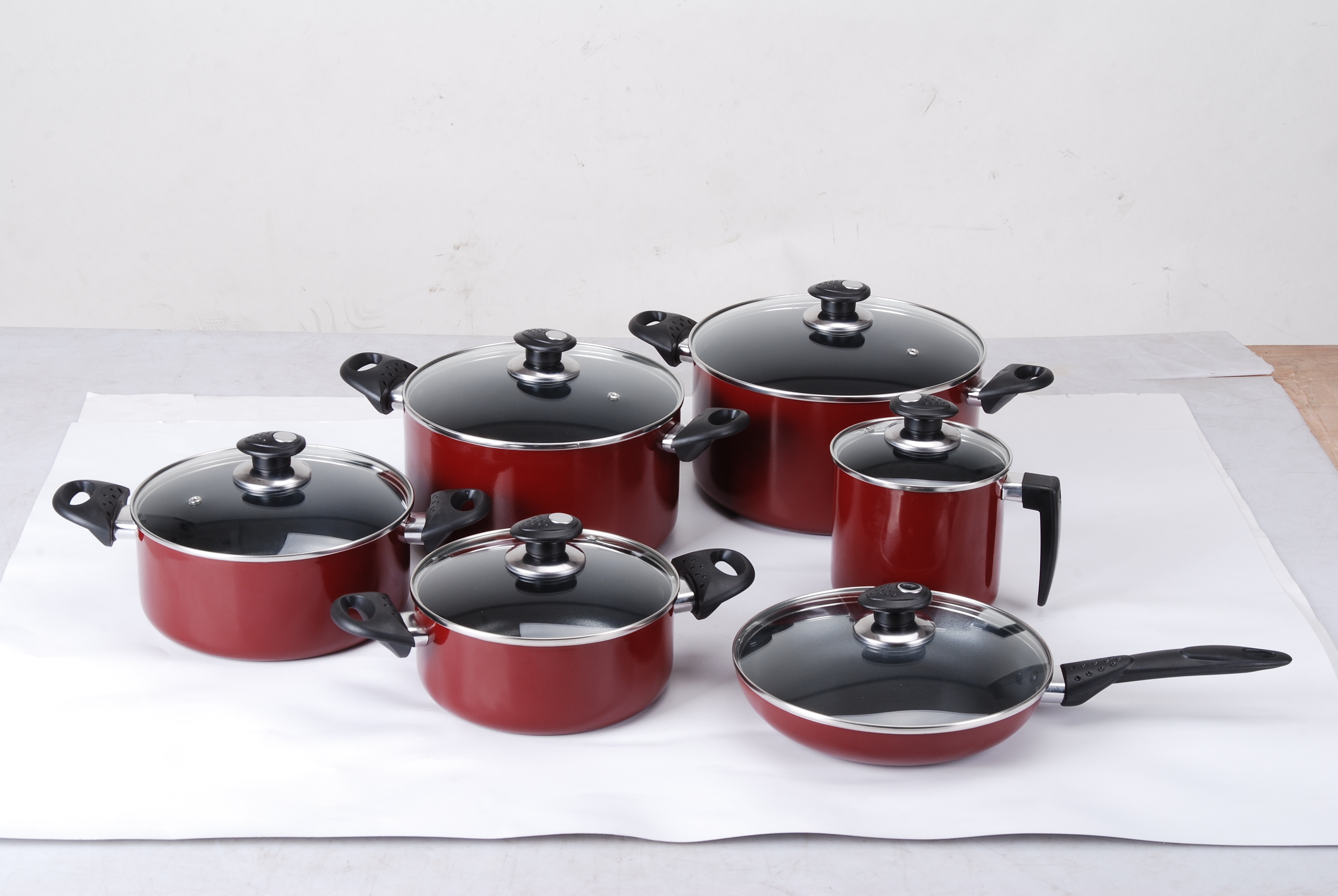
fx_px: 2791
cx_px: 669
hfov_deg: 27.0
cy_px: 448
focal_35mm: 75
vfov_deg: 18.2
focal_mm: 50
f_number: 18
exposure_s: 1/100
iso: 100
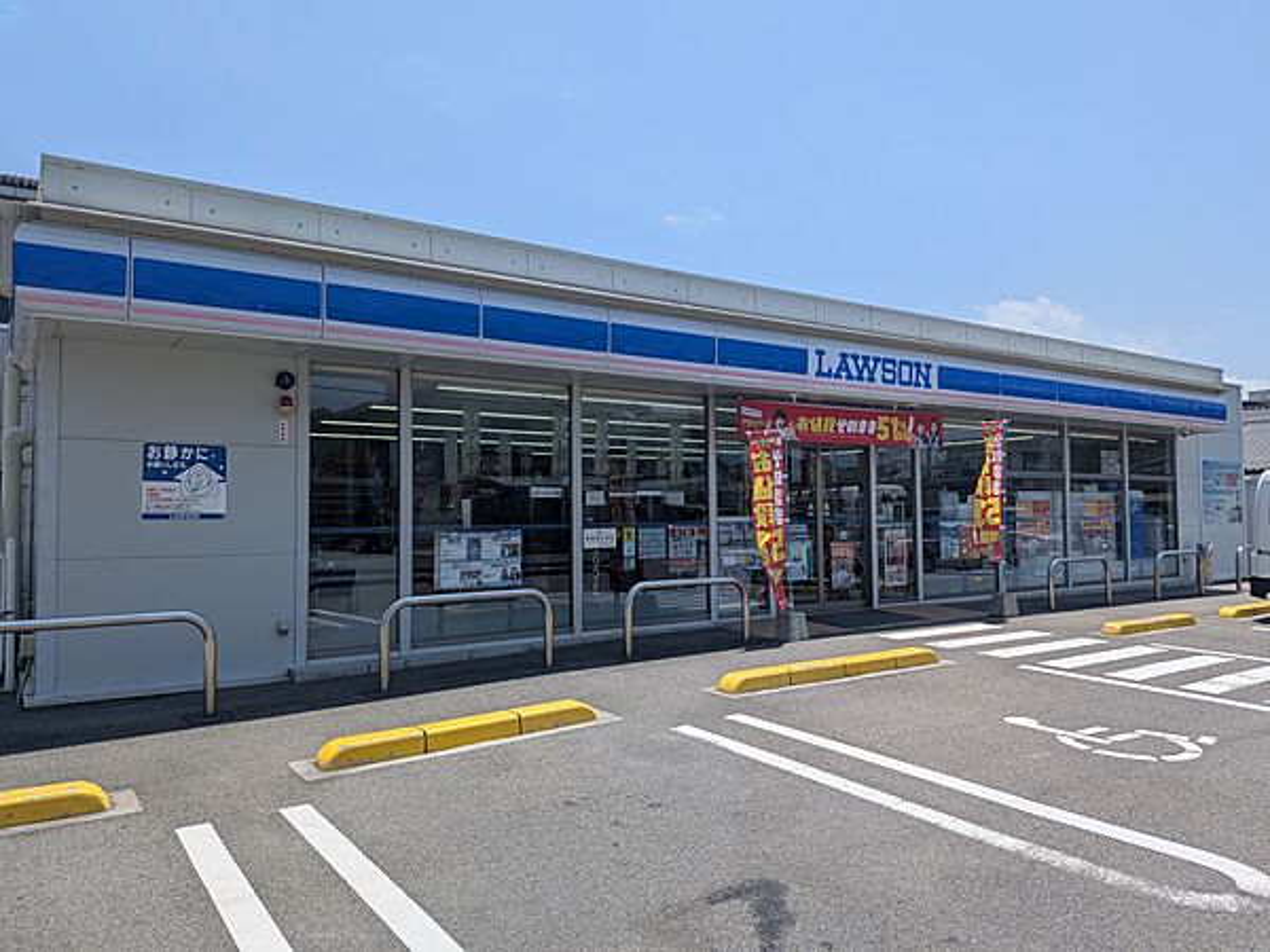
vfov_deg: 56.8
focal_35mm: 24
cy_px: 476
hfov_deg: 71.6
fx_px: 881
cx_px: 635
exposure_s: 1/1692
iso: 25
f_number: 1.7
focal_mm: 4.53
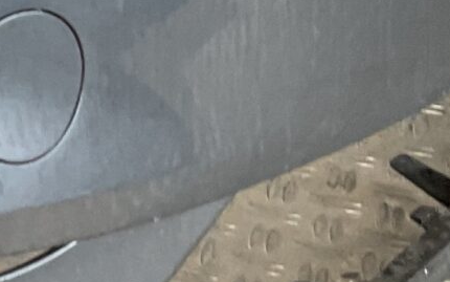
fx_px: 2245
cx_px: -455
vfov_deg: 7.1
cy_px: -57
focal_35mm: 183
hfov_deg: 10.5
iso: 50
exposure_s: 1/50
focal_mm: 3
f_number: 1.8
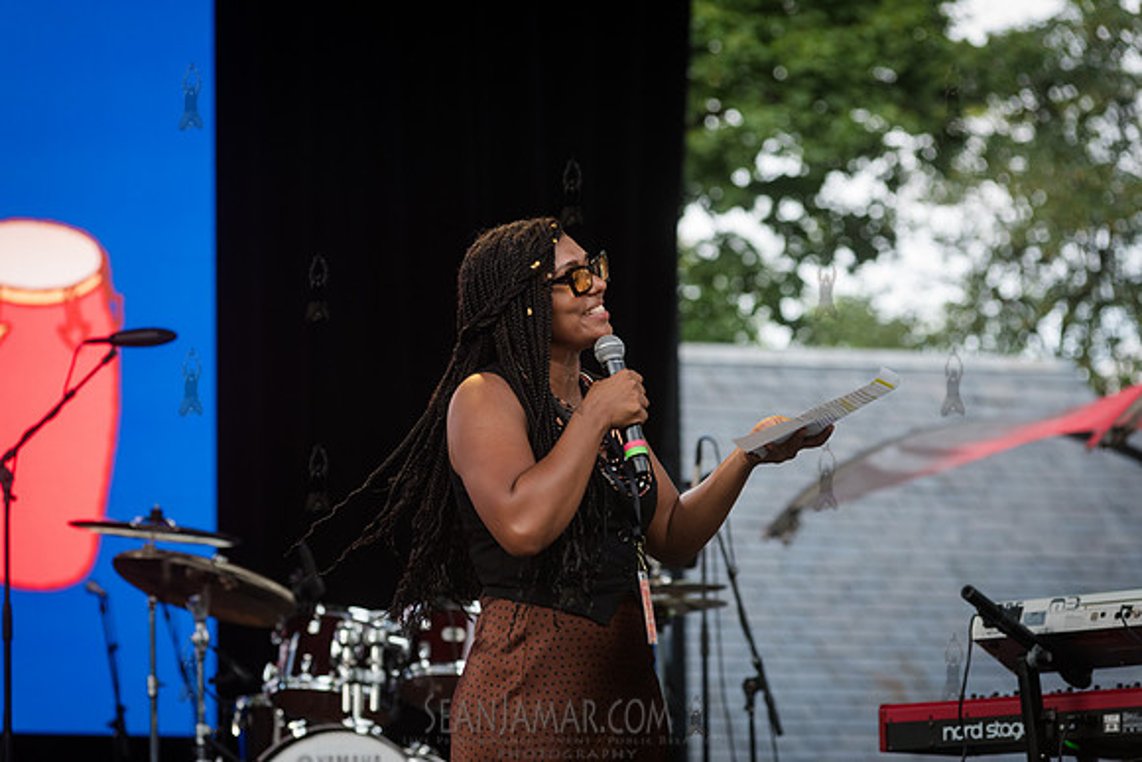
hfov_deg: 14.2
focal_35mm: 145
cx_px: 571
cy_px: 381
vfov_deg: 9.5
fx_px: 4601
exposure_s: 1/500
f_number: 5
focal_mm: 145
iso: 1000
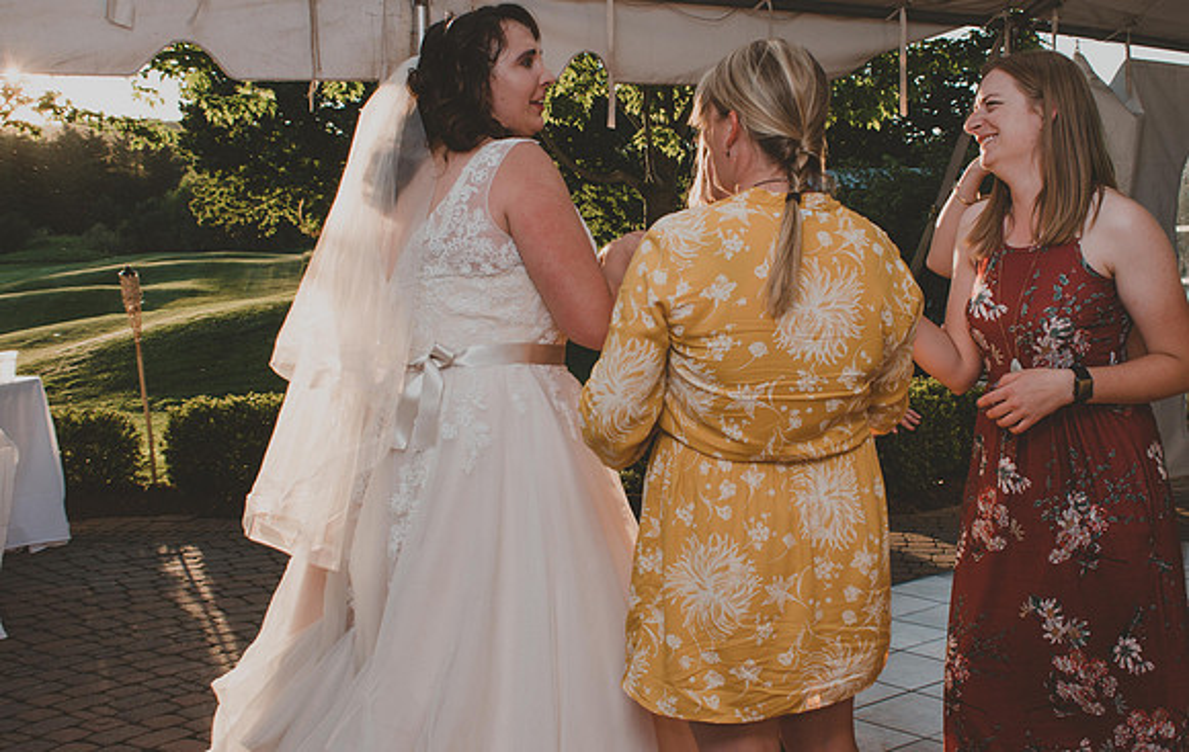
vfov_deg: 27.1
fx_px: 1559
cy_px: 322
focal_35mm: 48
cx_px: 645
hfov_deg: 41.7
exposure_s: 1/200
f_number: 7.1
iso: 100
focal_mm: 29
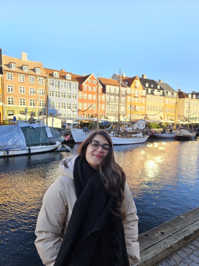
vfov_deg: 73.9
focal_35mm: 23
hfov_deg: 58.9
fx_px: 176
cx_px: 100
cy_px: 133
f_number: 1.8
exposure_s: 1/193
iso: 25
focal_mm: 5.4
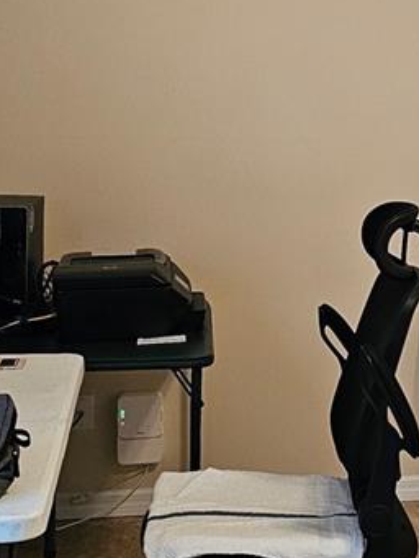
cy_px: 187
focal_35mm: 81
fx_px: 1306
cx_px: 442
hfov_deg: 17.7
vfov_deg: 24.0
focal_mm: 6.3
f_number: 1.7
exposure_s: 1/120
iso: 800
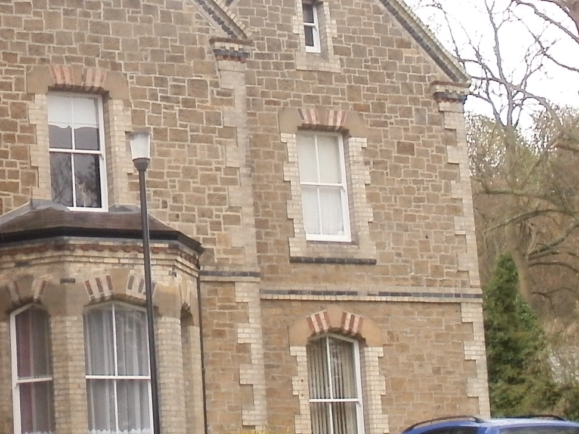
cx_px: -64
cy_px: 66
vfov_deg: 12.2
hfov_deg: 15.8
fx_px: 2024
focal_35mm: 121
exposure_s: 1/125
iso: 100
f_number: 3.5
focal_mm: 6.3
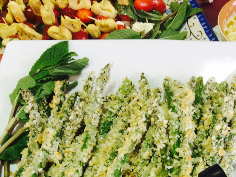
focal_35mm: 61
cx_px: 229
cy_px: 166
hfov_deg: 29.8
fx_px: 416
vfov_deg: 23.2
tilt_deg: -61.7
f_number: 2.2
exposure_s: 1/60
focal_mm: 4.15
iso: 40
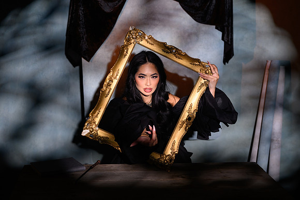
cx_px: 156
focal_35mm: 57
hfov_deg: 35.2
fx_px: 472
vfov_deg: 23.9
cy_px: 107
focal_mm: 50
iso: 500
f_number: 2.8
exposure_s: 1/320
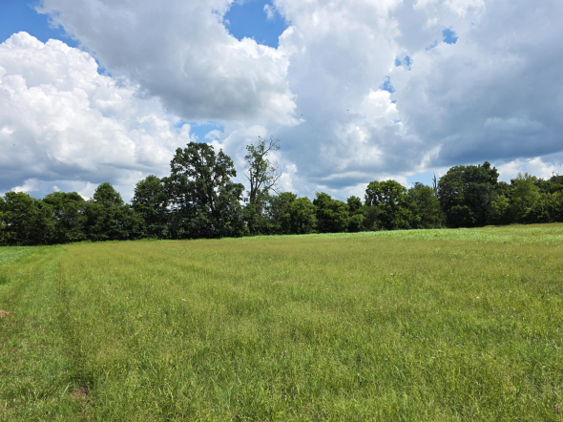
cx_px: 308
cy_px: 237
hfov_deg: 67.2
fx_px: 423
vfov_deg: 52.9
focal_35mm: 26
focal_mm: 6.3
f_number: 1.7
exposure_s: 1/6574
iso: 80
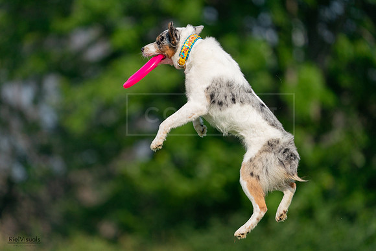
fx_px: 5181
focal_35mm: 496
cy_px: 126
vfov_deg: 2.8
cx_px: 188
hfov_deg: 4.2
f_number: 6.3
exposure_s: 1/4000
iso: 800
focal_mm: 496
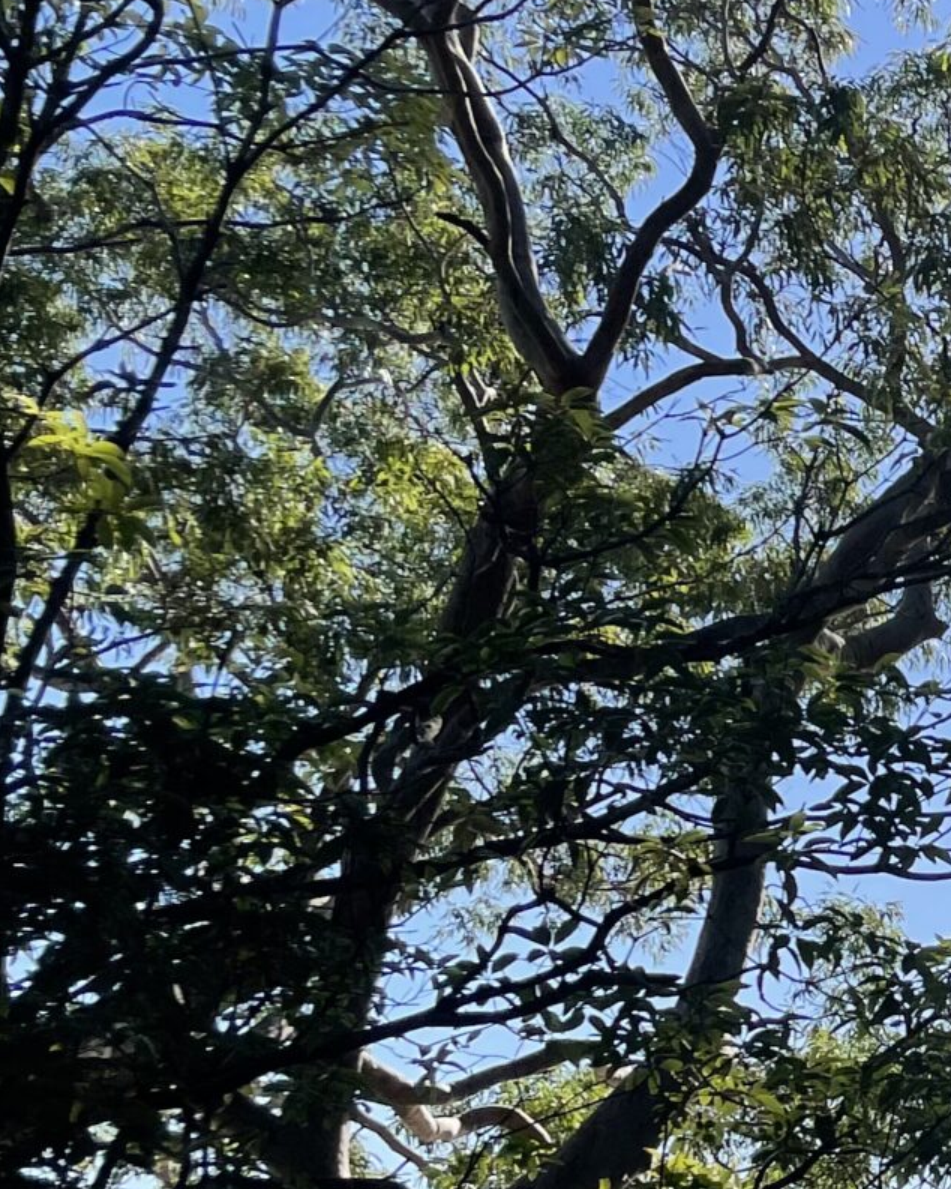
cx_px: 1749
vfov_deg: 23.1
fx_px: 2884
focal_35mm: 82
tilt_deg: +12.7
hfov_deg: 15.8
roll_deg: -0.7
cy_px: 841
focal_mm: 4.2
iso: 32
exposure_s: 1/2506
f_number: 1.6
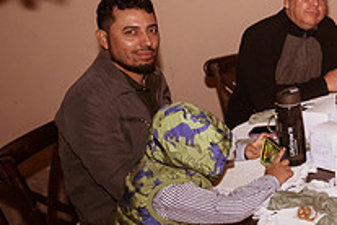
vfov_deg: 24.1
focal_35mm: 56
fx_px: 524
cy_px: 82
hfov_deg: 28.4
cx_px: 453
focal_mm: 20
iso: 1600
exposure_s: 1/60
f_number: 5
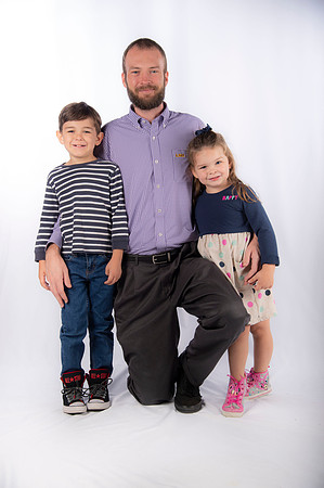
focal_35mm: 52
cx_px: 162
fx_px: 704
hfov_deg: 25.9
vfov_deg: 38.2
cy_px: 244
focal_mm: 52
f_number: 5.6
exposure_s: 1/200
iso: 100
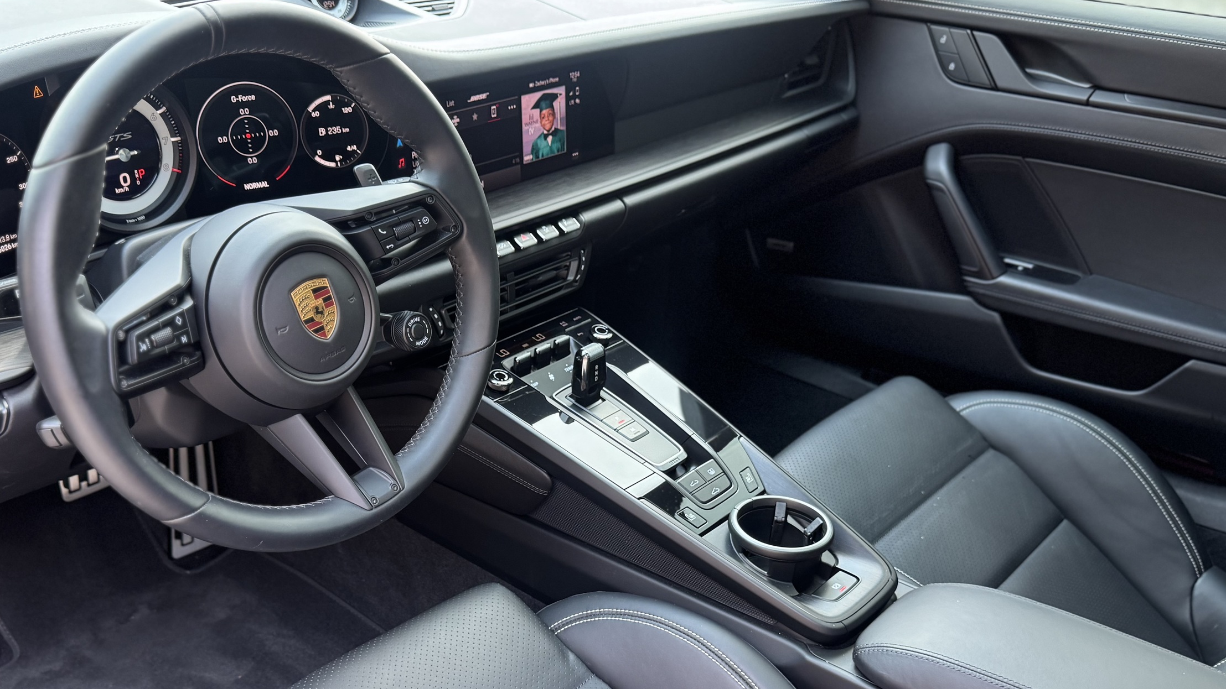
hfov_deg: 58.0
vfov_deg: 34.0
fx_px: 1105
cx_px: 566
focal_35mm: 34
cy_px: 505
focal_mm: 6.76
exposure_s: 1/68
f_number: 1.78
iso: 200
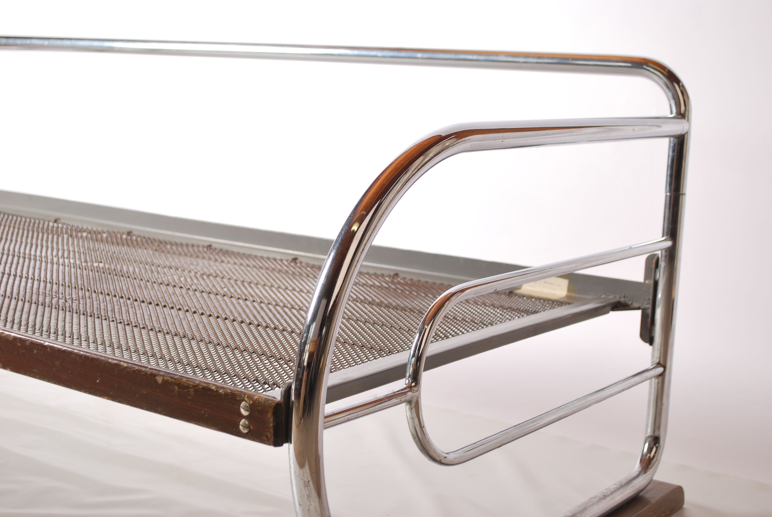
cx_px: 386
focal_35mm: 54
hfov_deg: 36.8
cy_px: 258
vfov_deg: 25.1
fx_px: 1159
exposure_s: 1/100
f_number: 5.6
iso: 100
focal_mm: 36
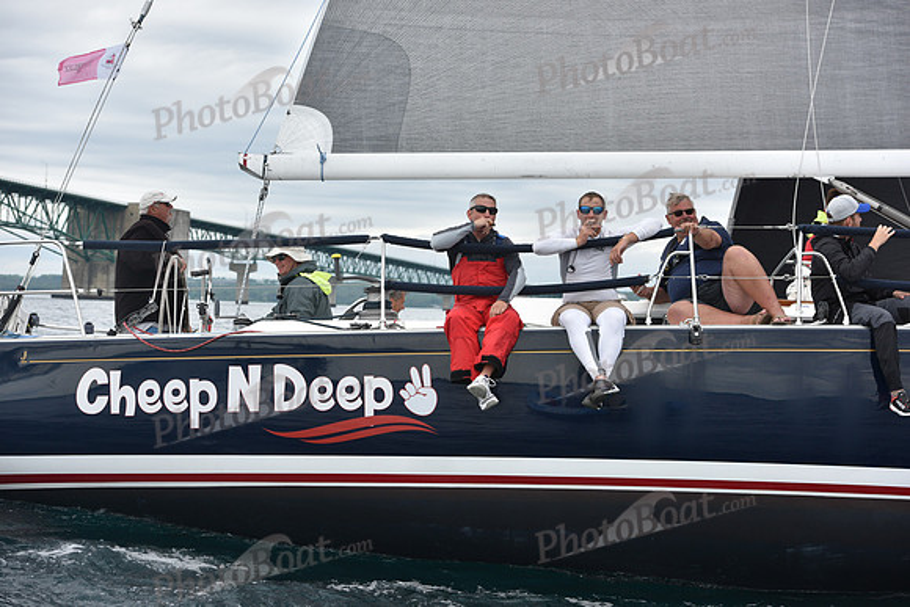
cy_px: 304
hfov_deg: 28.8
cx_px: 455
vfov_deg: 19.5
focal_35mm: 70
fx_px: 1770
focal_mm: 70
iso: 250
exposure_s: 1/800
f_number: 5.6
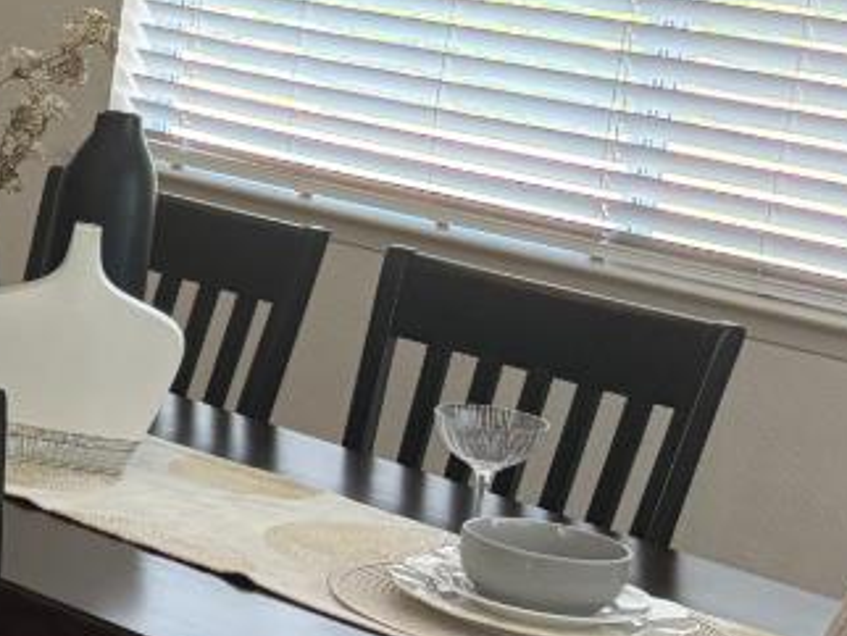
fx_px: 2963
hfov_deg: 13.5
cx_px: -931
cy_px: 180
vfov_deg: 12.2
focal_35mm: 121
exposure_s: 1/60
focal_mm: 5.96
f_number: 1.6
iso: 160
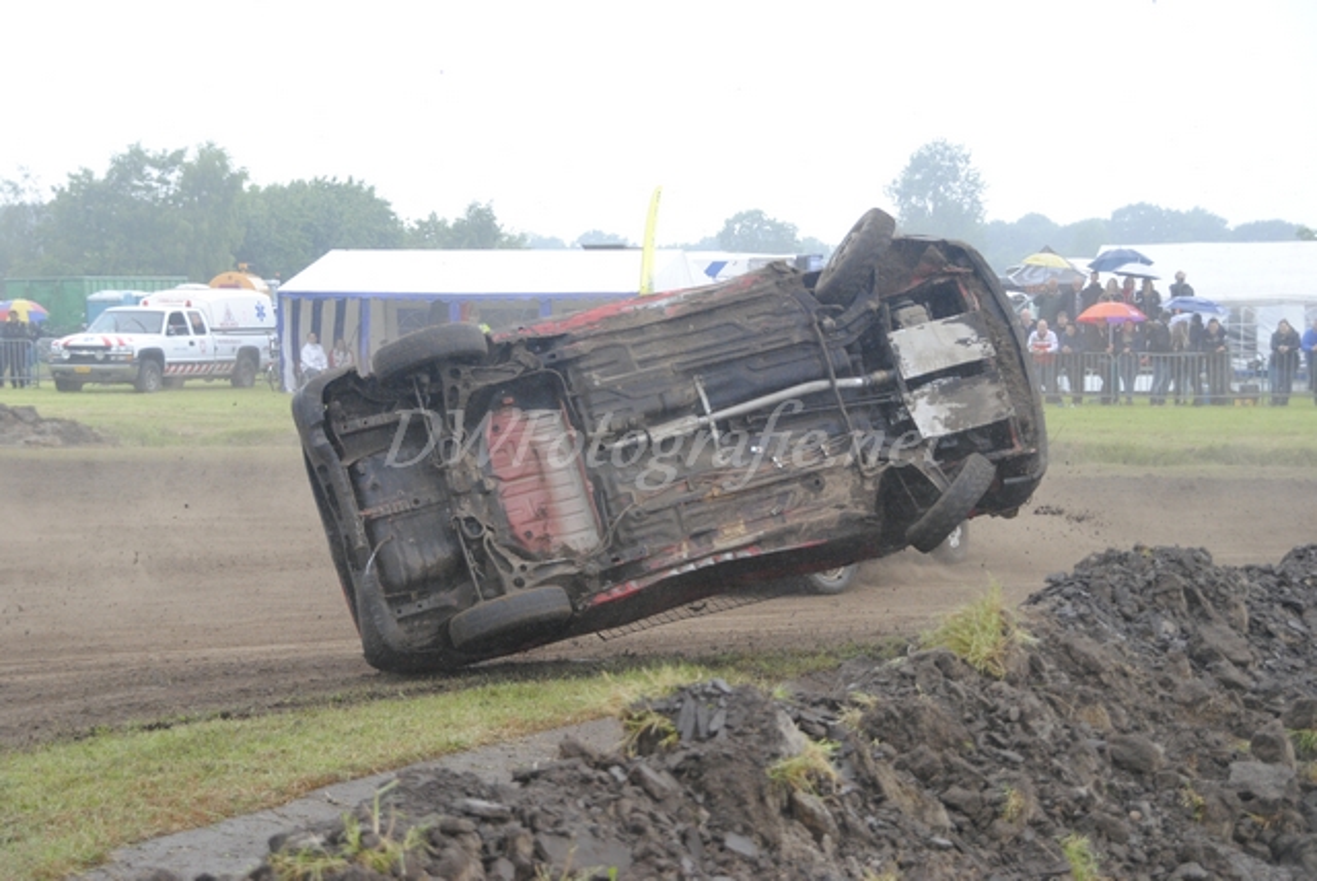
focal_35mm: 90
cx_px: 658
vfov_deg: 15.2
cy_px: 440
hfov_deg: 22.6
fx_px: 3295
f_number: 5
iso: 800
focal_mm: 60
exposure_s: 1/500
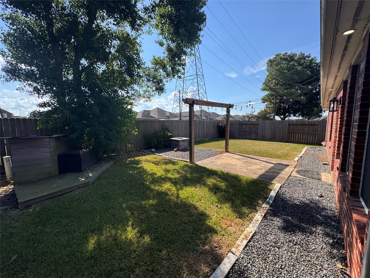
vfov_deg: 85.7
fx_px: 150
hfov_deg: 102.1
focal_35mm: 14
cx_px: 185
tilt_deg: -6.5
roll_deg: +0.0
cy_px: 139
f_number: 2.2
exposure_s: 1/1536
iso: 40
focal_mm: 2.22
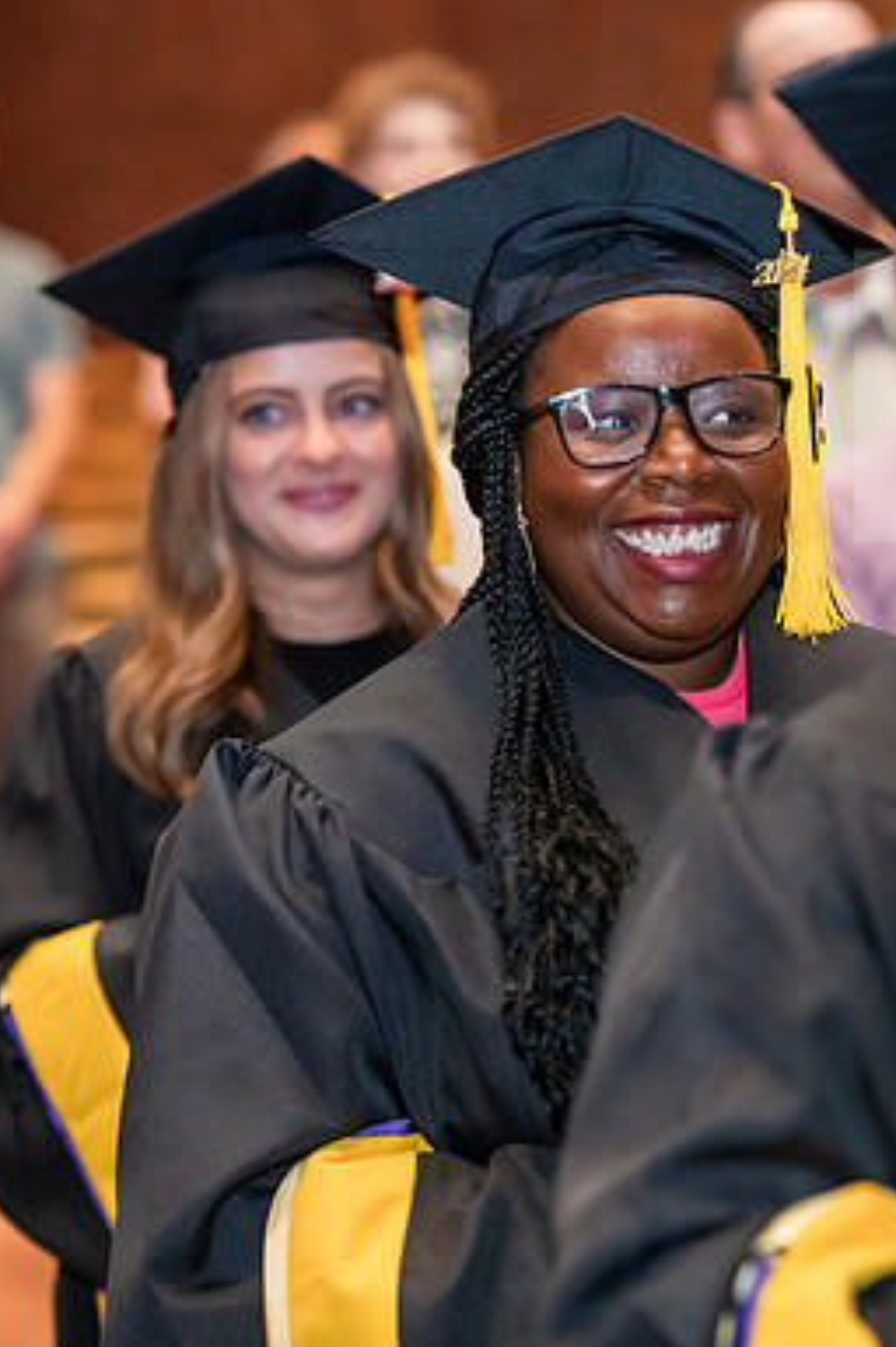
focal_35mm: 175
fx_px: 6545
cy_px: 674
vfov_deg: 11.8
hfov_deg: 7.8
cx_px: 749
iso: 3200
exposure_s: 1/200
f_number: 3.2
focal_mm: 116
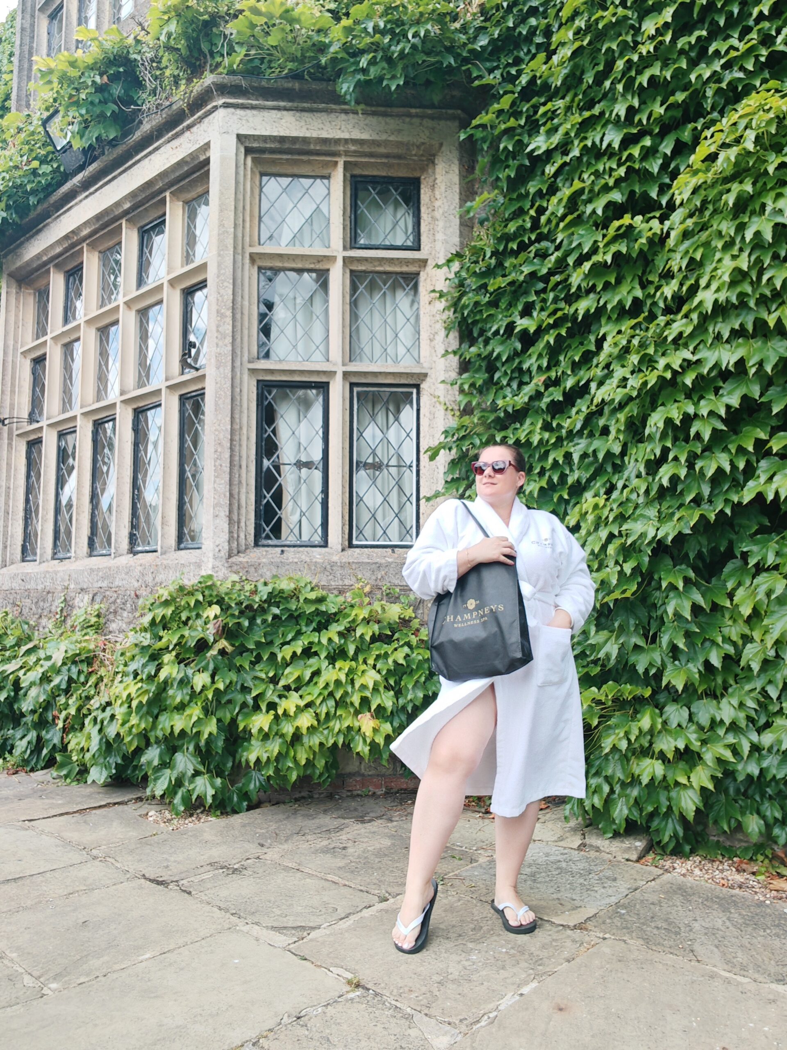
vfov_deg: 69.4
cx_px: 394
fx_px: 758
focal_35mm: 25
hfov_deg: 54.9
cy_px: 525
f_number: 2.1
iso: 50
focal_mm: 2.98
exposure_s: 1/310
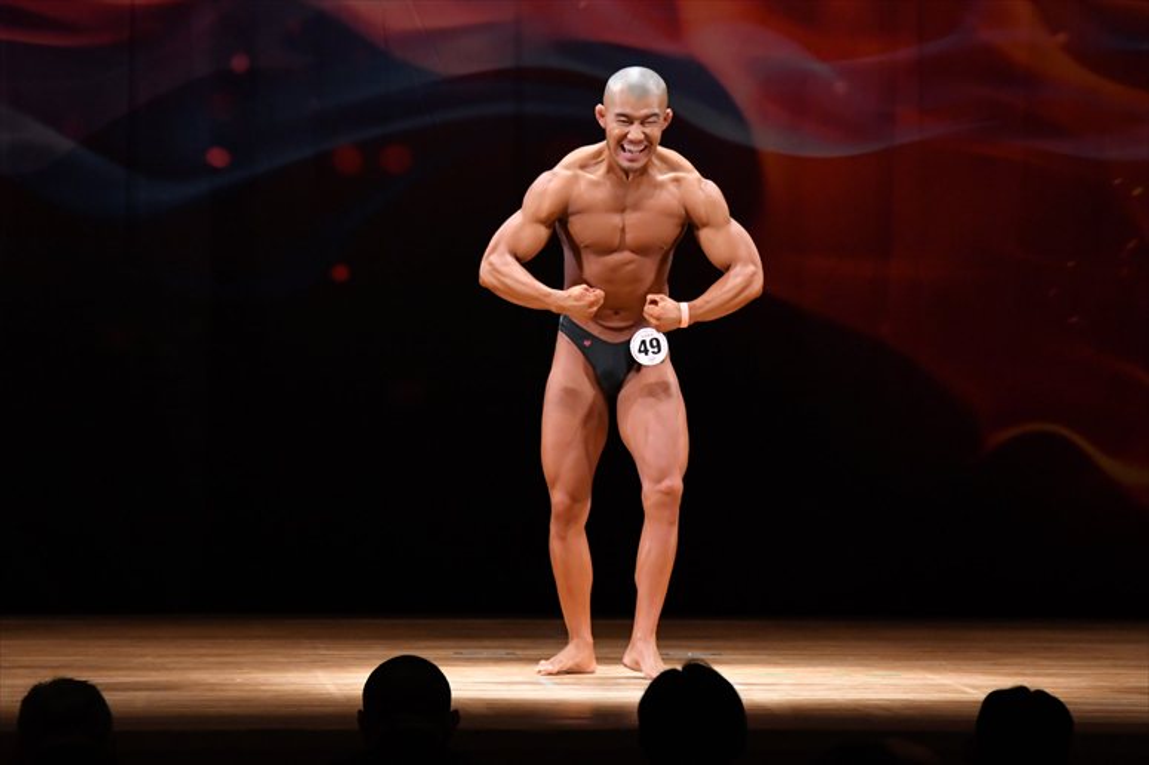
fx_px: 7656
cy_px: 382
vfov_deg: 5.7
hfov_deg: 8.6
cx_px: 574
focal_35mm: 240
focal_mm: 160
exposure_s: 1/400
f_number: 5.6
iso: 4000
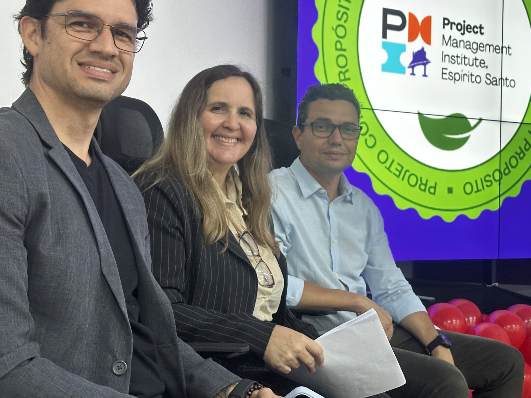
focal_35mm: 59
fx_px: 905
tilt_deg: +2.4
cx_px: 324
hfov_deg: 32.6
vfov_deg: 24.8
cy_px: 174
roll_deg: -1.1
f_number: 1.78
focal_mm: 6.86
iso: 200
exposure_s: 1/40
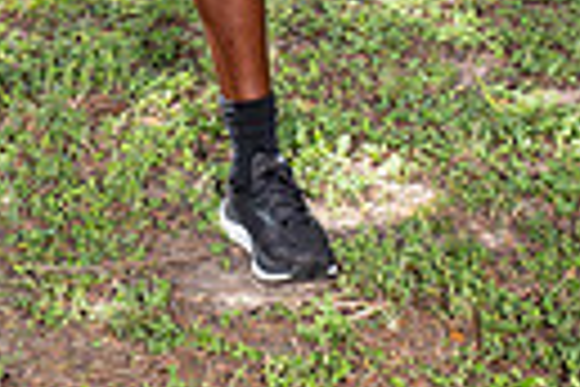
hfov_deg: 12.3
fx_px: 2690
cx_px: 121
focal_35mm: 167
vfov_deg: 7.7
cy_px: -513
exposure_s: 1/400
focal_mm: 48
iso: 250
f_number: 6.3
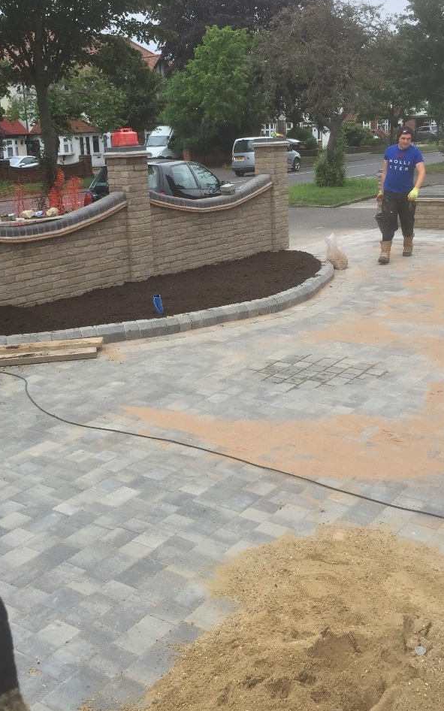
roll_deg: +2.9
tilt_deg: -9.5
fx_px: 755
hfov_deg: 32.7
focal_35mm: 39
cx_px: 200
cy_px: 313
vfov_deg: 50.3
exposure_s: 1/807
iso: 32
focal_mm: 4.15
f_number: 2.2
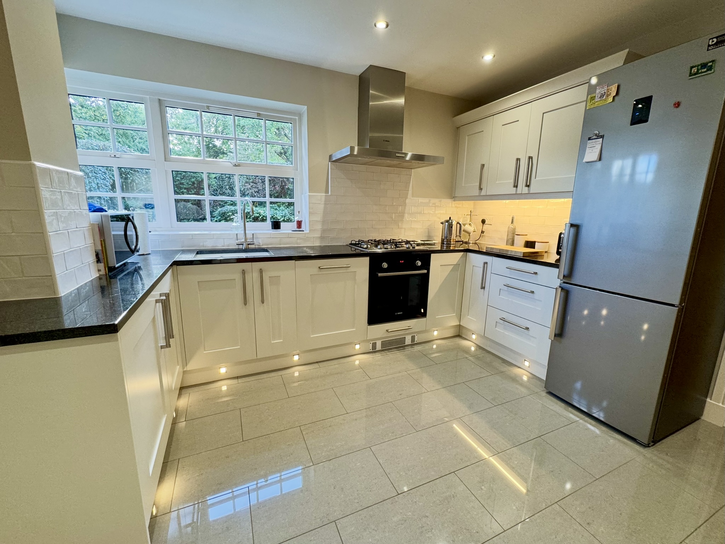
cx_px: 362
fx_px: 293
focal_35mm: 14
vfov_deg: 85.7
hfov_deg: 102.1
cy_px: 272
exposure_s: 1/100
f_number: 2.2
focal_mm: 2.22
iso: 200
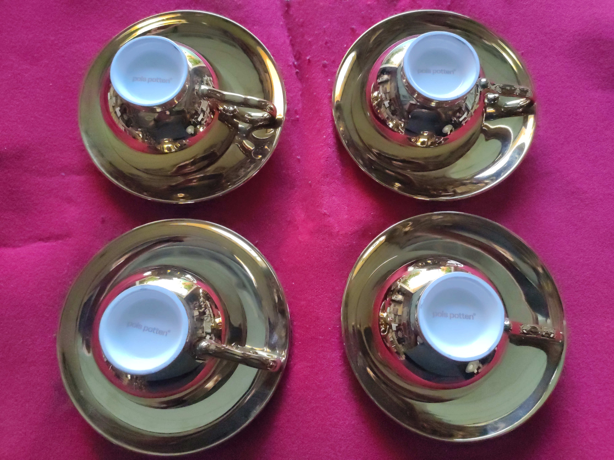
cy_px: 230
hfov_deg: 67.3
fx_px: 461
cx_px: 307
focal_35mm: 26
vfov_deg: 53.1
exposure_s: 1/520
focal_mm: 4.77
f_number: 1.75
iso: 3200
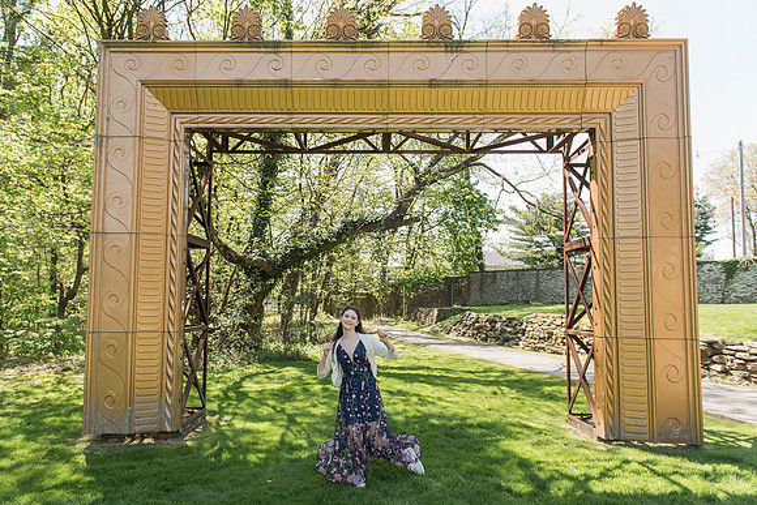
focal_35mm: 25
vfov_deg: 50.7
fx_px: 533
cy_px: 259
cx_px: 362
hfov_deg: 70.7
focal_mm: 24
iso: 400
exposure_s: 1/800
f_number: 4
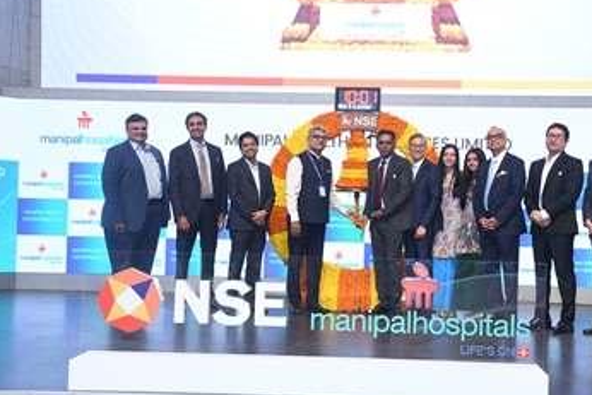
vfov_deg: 26.0
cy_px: 202
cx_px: 337
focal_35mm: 52
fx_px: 855
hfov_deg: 38.1
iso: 1000
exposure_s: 1/125
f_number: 5.6
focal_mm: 30
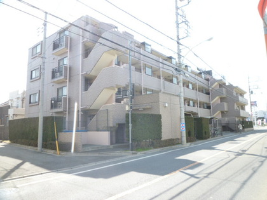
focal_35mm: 25
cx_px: 134
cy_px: 100
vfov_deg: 54.9
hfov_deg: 69.4
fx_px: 193
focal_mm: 4.5
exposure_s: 1/125
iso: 125
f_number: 4
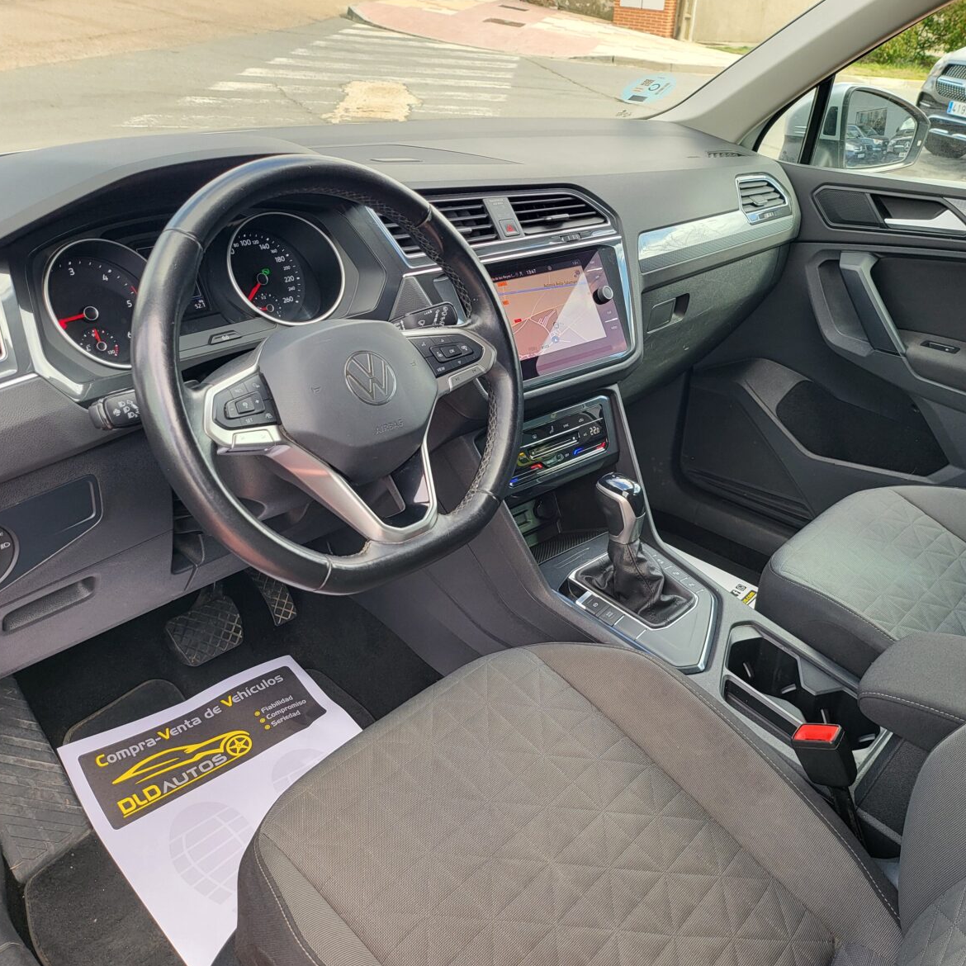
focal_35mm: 29
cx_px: 544
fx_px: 916
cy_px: 489
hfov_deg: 55.5
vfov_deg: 55.6
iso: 40
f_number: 1.8
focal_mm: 5
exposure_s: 1/153
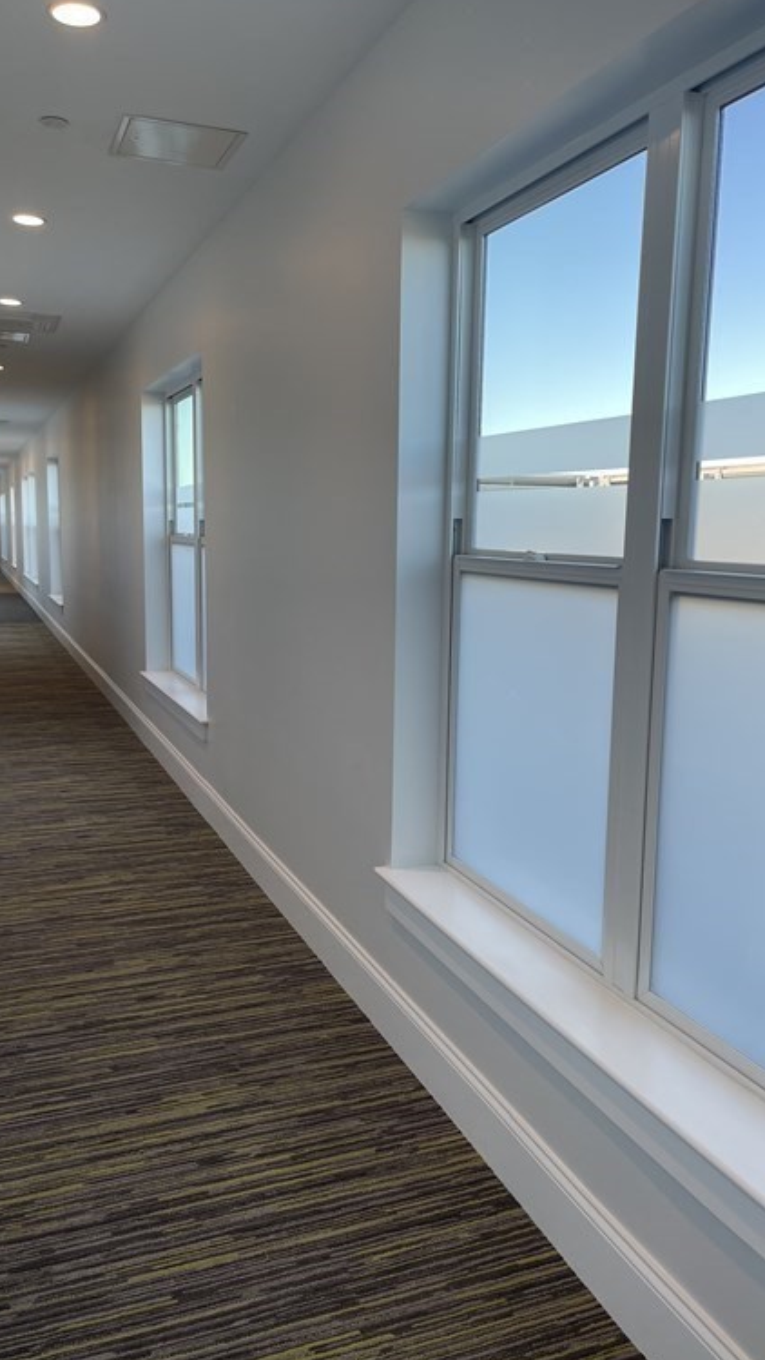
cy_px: 671
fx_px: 1046
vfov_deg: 66.1
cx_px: 361
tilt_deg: -9.7
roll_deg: -0.4
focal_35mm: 29
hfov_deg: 40.2
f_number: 1.6
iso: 32
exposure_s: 1/194
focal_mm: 5.1
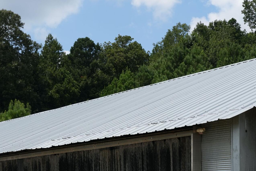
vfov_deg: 18.3
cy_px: 196
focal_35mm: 71
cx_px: 111
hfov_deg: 28.4
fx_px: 505
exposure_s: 1/4000
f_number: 4
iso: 320
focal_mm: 30
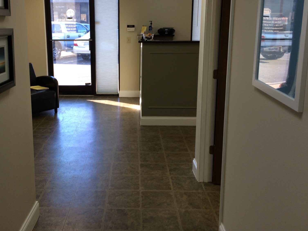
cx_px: 124
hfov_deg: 49.8
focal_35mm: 37
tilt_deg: -12.0
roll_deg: +0.1
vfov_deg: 38.4
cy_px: 85
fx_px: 329
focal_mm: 4.15
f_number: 2.2
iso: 40
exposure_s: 1/60
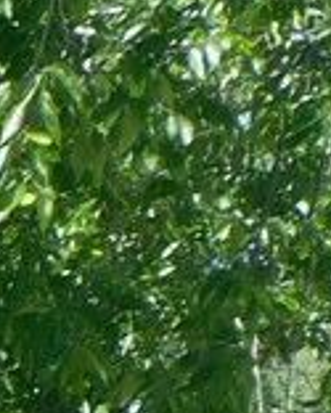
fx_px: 3083
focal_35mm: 252
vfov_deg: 7.4
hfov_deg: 4.7
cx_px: -1528
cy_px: 826
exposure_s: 1/500
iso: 125
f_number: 3.5
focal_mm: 5
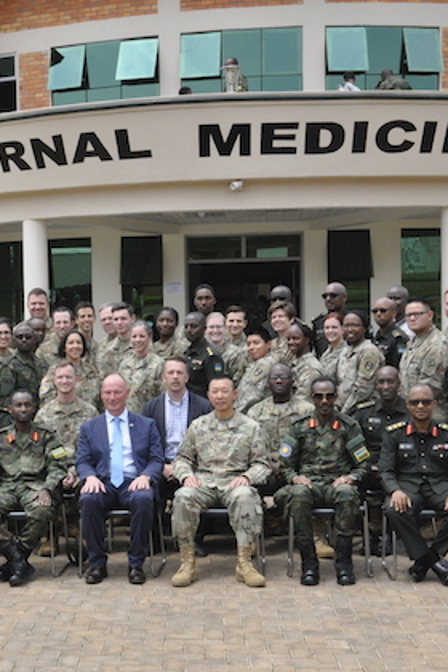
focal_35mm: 73
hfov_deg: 18.5
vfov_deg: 27.7
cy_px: 337
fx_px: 1363
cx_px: 77
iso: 1600
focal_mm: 32
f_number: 20
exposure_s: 1/400
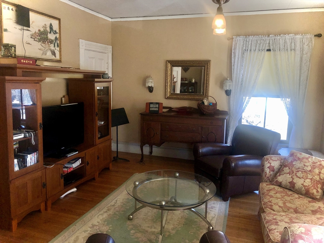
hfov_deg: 63.4
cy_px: 122
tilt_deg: -9.8
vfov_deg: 49.7
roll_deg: -1.8
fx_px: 262
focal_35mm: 28
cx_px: 162
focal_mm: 3.99
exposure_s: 1/120
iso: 32
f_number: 1.8
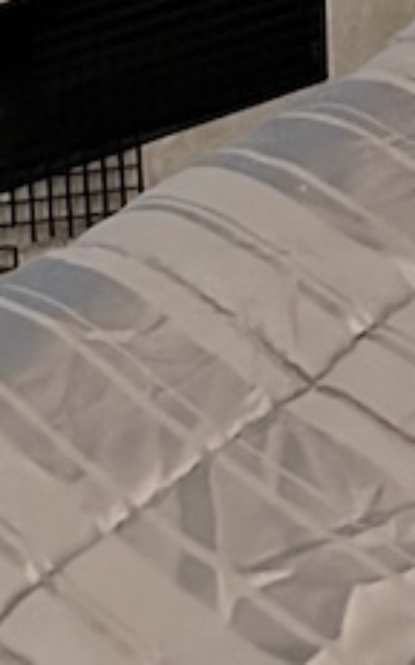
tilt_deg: -11.9
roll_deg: +1.1
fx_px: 2665
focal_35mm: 147
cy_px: -1101
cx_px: -153
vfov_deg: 11.1
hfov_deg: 8.7
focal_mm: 6.86
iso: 1000
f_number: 1.78
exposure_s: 1/40
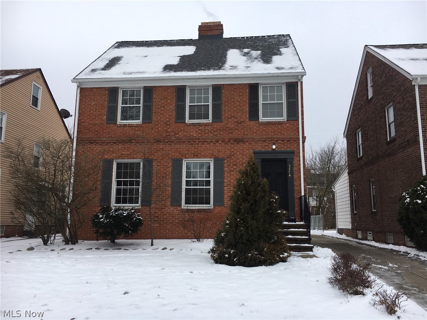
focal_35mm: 29
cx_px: 214
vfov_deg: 48.2
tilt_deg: +8.2
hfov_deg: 61.7
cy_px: 160
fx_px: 358
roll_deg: -0.6
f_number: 2.2
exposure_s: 1/725
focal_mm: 4.15
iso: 25
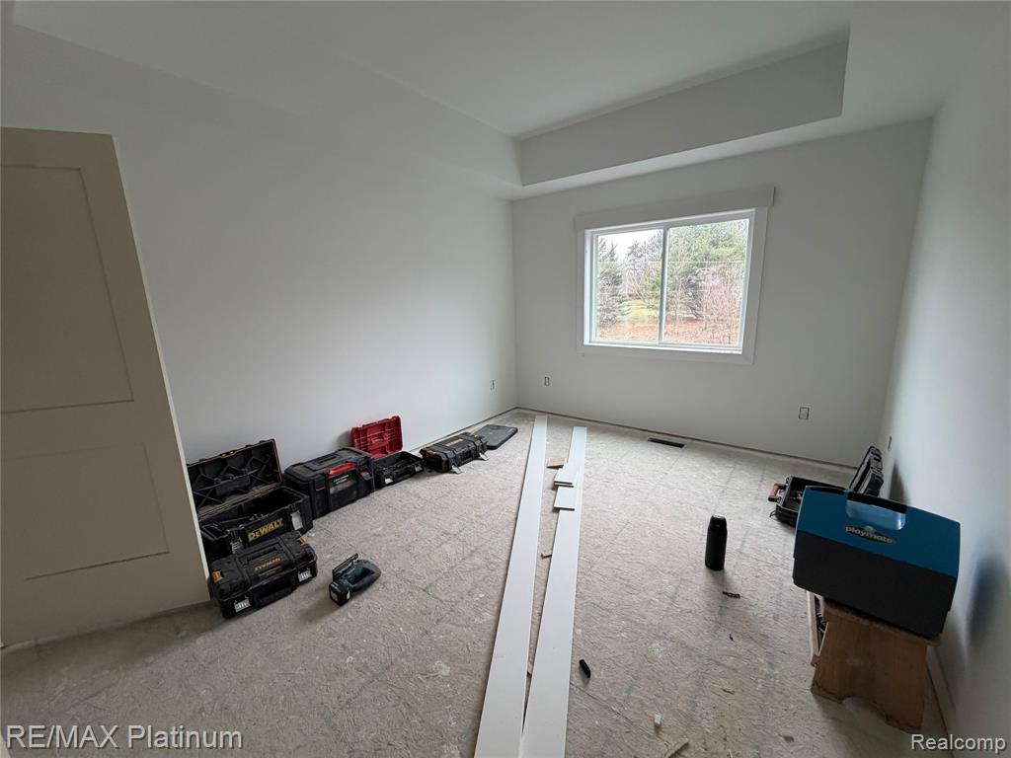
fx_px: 409
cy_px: 379
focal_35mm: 14
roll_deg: +2.0
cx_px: 506
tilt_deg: -12.6
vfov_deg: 85.7
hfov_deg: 102.1
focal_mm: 2.22
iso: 200
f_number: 2.2
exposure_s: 1/120
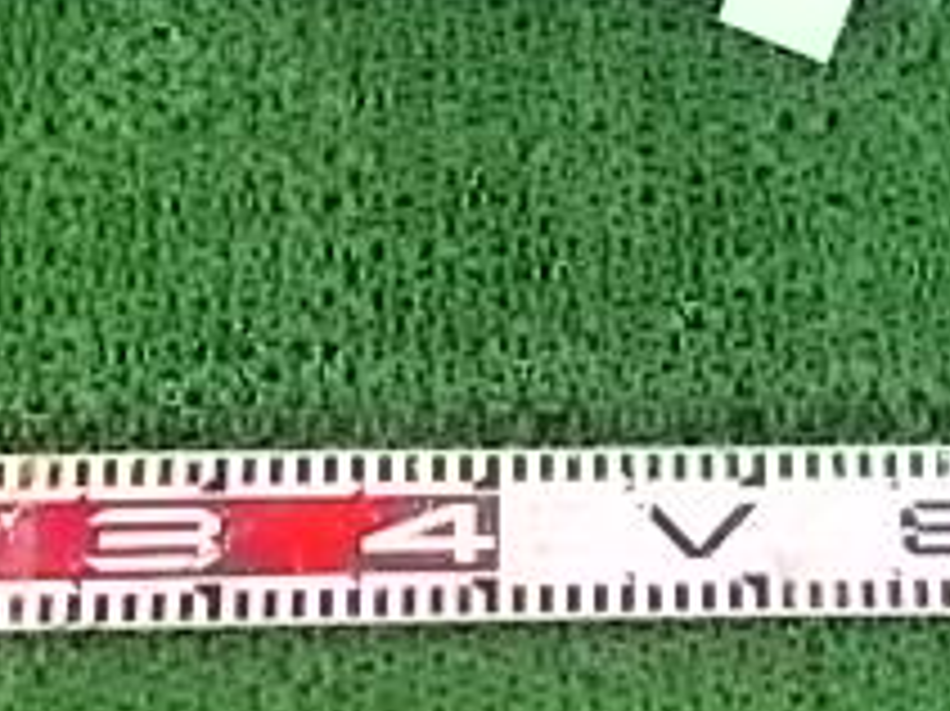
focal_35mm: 79
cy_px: -189
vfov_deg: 17.6
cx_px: 662
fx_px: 2167
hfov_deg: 24.6
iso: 640
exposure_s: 1/125
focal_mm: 4.6
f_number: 3.2
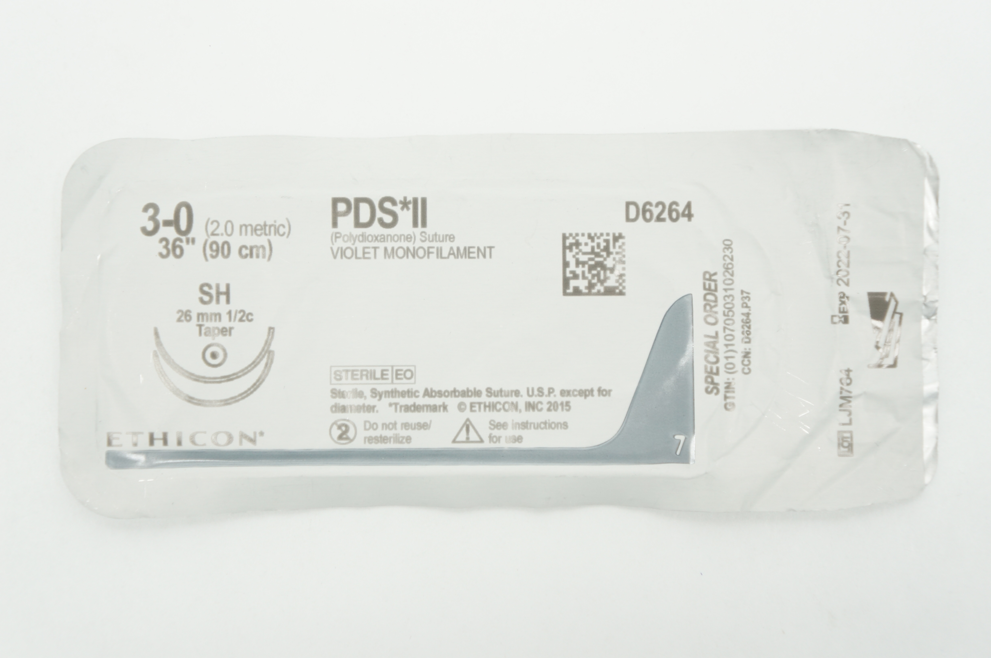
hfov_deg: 31.9
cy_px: 329
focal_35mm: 63
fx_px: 1732
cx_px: 496
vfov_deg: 21.5
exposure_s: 1/60
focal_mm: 42
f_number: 4.5
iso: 400
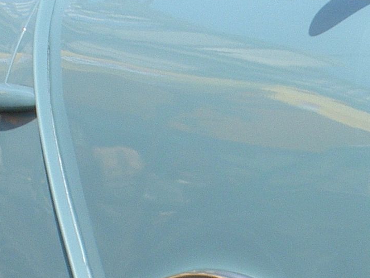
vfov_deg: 4.1
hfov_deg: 5.4
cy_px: 423
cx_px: 246
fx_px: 3903
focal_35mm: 365
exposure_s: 1/250
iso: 50
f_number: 4.9
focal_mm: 16.8
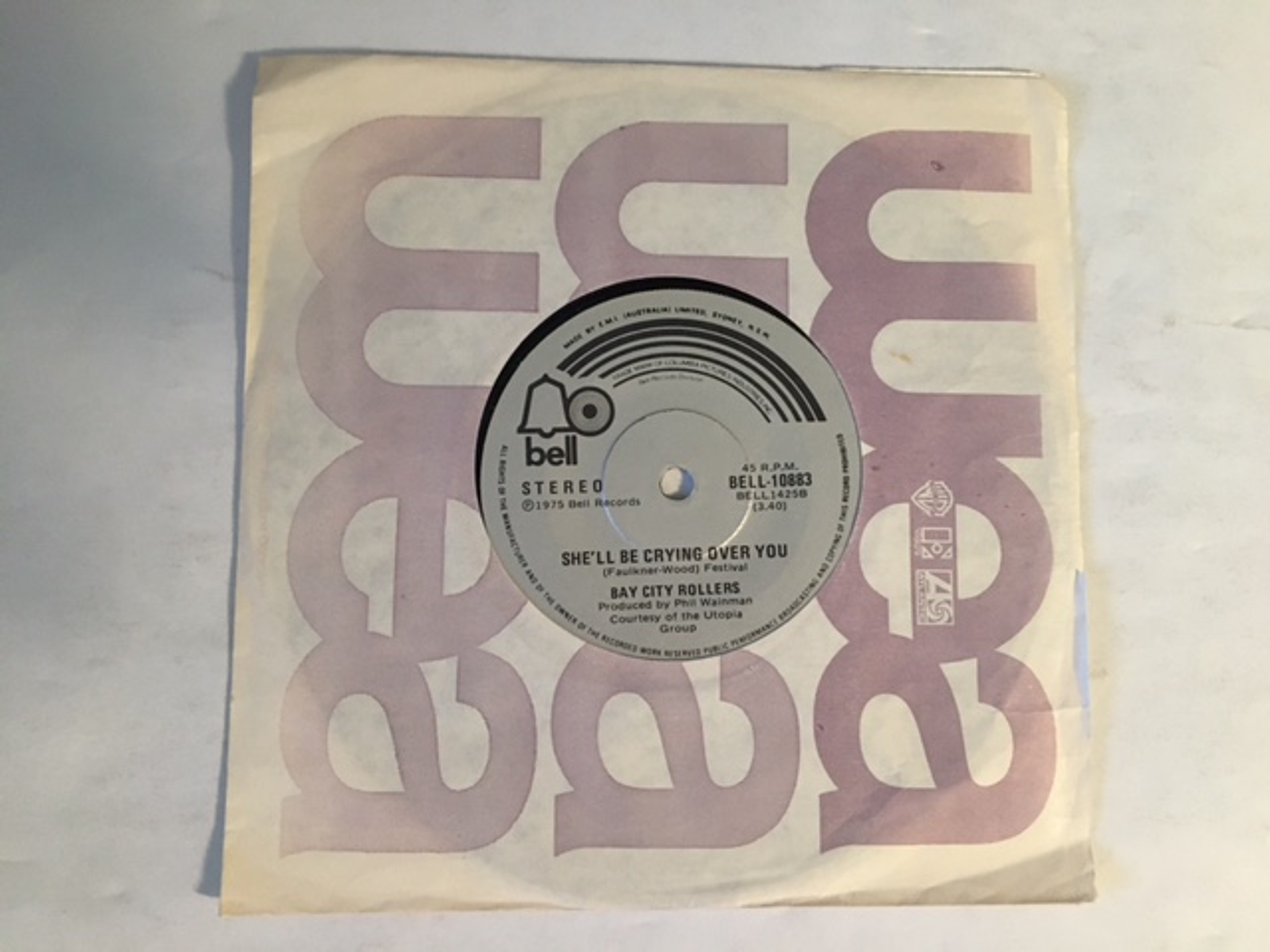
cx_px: 635
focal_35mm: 29
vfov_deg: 48.2
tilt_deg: -82.6
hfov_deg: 61.7
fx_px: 1064
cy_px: 476
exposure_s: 1/20
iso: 200
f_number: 2.2
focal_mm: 4.15
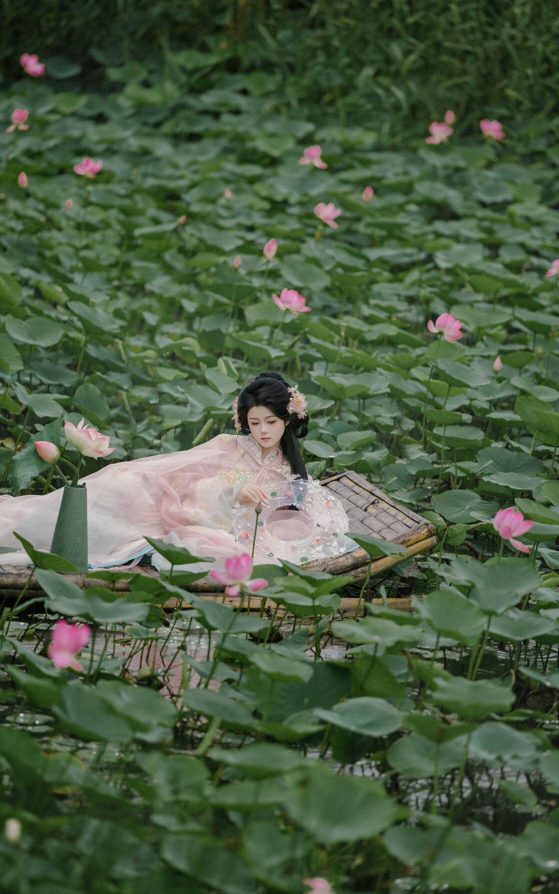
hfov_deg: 6.4
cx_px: 260
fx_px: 4973
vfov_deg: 10.3
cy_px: 449
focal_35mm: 204
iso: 100
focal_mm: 200
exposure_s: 1/500
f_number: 2.8
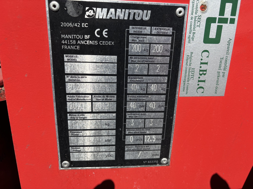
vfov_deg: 53.1
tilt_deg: -16.3
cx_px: 126
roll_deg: -1.8
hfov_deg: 67.3
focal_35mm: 26
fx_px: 190
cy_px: 94
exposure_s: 1/2985
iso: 50
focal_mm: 5.96
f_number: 1.6
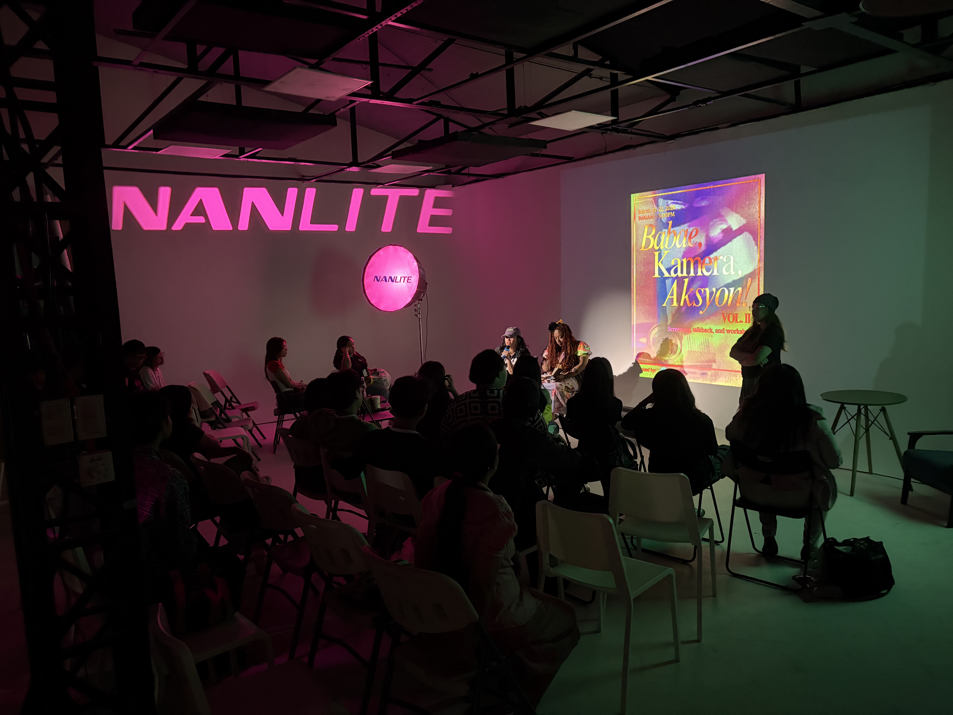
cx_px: 476
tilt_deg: -7.0
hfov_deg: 67.3
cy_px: 358
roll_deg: +1.7
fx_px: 716
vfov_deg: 53.1
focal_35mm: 26
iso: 800
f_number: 1.6
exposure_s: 1/30
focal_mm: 5.96
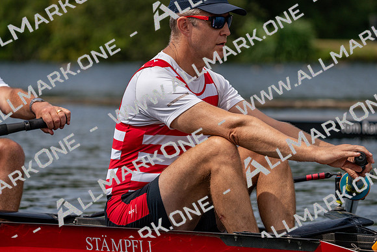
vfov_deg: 5.7
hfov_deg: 8.5
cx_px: 188
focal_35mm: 243
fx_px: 2545
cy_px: 126
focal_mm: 243
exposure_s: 1/1600
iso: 200
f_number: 5.6
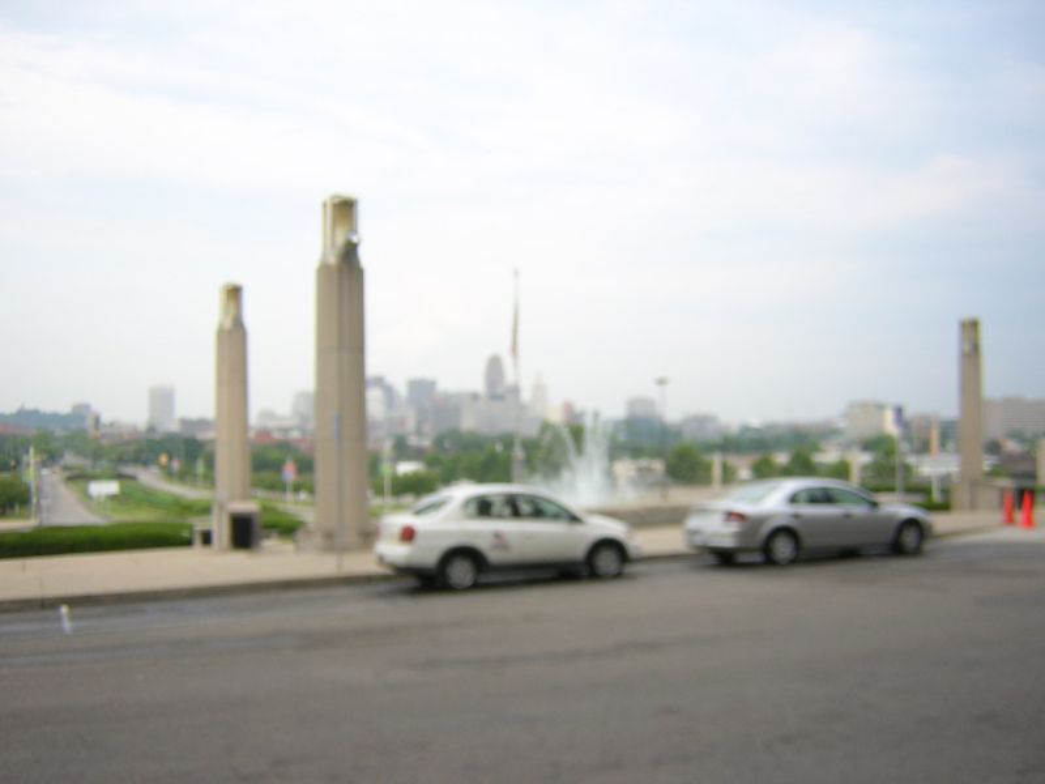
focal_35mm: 36
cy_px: 392
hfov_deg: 51.4
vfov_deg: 39.7
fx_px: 1087
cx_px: 522
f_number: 2.6
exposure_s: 1/189
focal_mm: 4.7
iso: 100
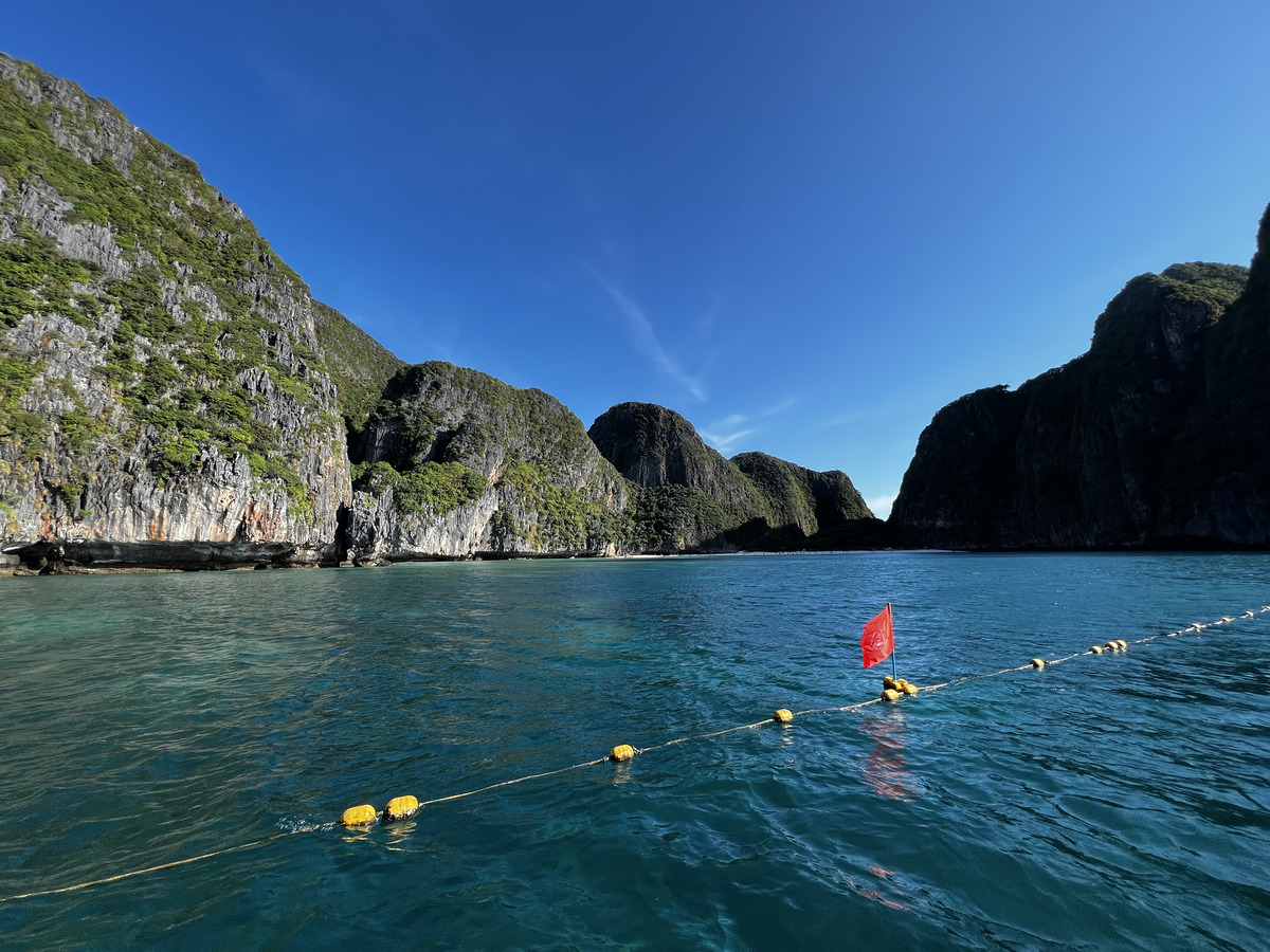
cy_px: 476
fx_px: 477
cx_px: 635
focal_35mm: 13
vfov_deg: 89.9
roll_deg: +2.8
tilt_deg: +8.2
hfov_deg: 106.2
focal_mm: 1.57
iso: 32
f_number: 1.8
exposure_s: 1/995
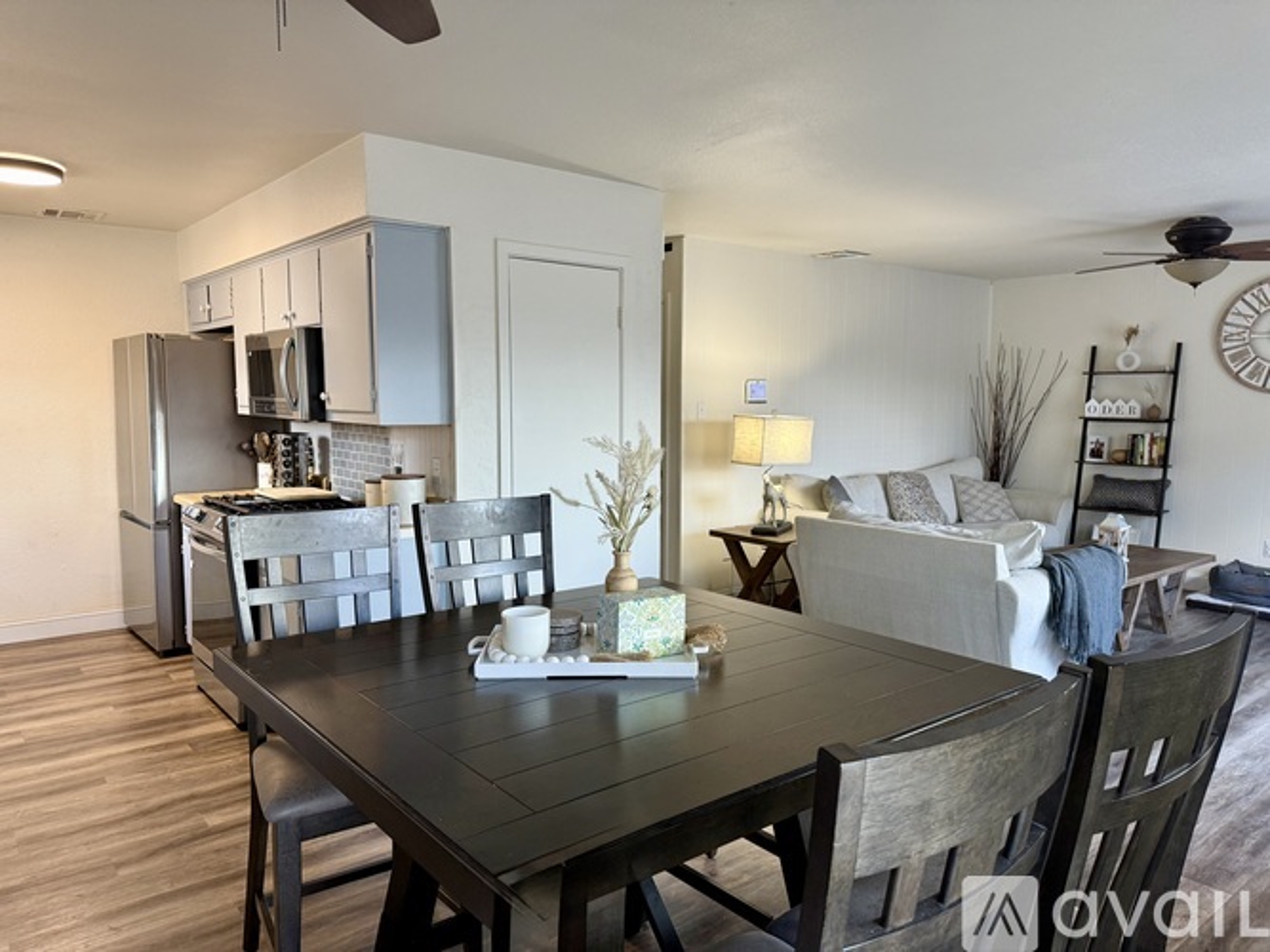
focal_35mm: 24
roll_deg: +0.1
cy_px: 476
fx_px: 880
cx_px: 635
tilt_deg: -5.8
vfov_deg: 56.8
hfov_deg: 71.6
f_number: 1.78
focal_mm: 6.76
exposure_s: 1/60
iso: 200
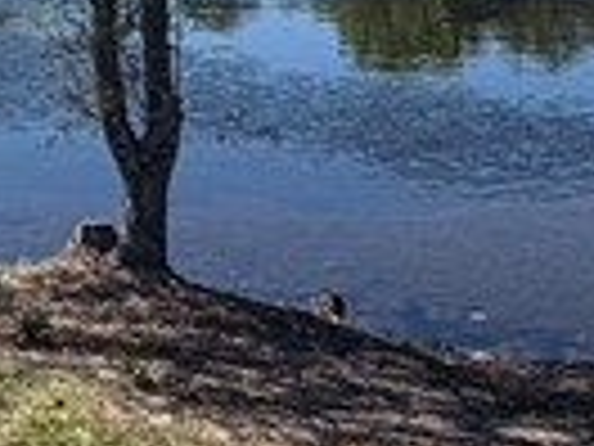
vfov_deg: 13.2
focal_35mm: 109
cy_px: -113
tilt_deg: -3.1
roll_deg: +0.8
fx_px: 1870
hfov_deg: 17.6
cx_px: 0
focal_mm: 2.22
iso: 20
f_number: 2.2
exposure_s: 1/770
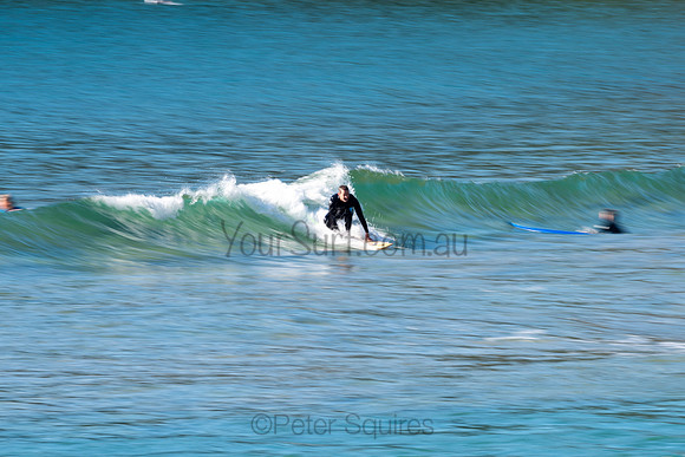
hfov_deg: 3.4
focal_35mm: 599
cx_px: 350
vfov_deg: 2.3
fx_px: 11391
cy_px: 223
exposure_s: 1/20
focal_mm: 500
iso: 31
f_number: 14
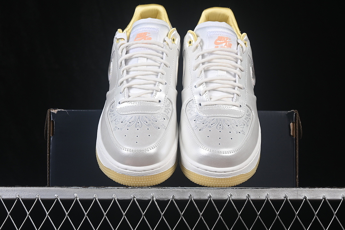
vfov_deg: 18.2
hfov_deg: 27.0
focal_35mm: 75
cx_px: 172
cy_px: 115
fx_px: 719
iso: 160
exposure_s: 1/80
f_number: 8
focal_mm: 50
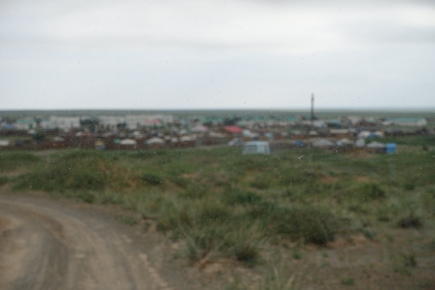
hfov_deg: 28.8
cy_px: 145
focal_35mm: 70
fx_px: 846
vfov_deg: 19.4
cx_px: 218
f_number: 5.6
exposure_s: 1/320
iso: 125
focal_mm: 25.7
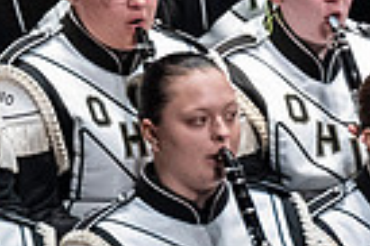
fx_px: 12996
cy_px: 68
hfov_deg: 1.6
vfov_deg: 1.1
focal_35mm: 1266
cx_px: -338
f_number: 4
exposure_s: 1/500
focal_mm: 200
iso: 3200
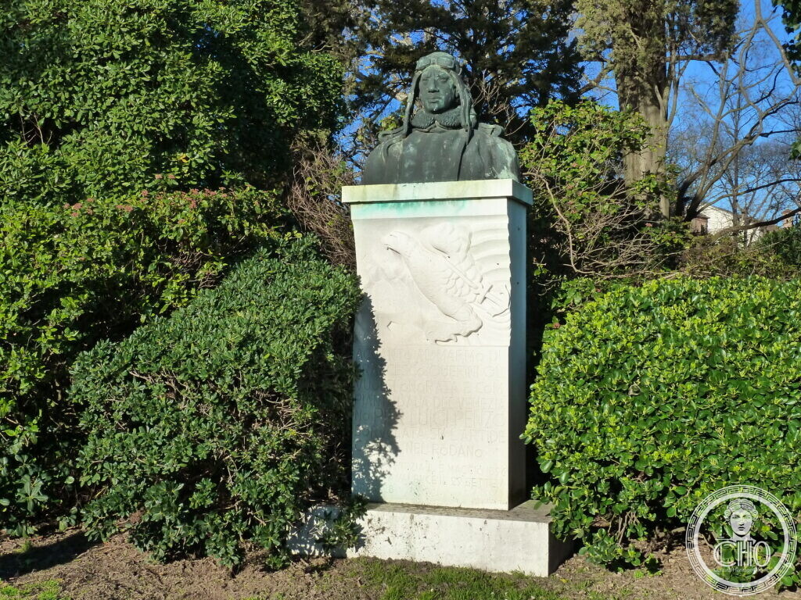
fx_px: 1018
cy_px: 300
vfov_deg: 32.9
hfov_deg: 42.9
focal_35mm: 44
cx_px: 400
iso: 200
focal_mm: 7.3
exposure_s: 1/400
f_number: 5
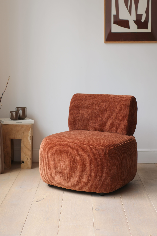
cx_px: 65
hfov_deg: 21.5
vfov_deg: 31.8
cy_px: 100
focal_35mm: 63
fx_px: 412
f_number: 2.8
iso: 200
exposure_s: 1/52
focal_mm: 35
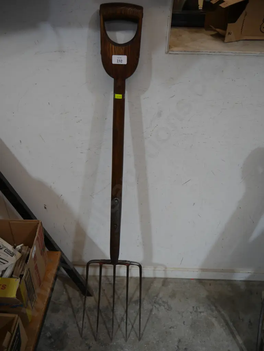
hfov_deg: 49.8
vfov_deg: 63.4
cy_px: 176
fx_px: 284
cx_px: 132
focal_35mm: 28
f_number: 3.5
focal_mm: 14
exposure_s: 1/60
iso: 250
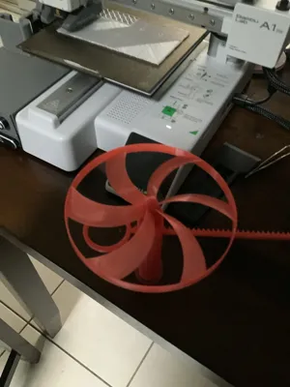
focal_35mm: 29
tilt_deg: -53.1
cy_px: 194
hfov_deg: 48.2
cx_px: 145
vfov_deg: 61.7
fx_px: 324
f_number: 1.8
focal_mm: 3
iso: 500
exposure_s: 1/17
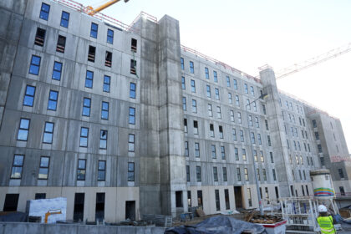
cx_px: 176
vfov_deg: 53.1
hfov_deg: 73.7
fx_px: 234
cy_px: 117
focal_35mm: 24
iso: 2000
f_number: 10
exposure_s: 1/400
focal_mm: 24
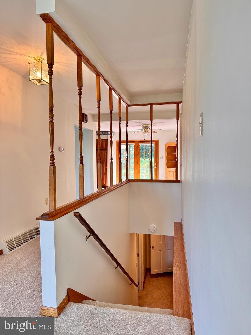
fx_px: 232
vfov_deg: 71.6
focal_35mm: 24
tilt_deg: -3.2
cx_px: 126
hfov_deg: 56.8
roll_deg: +0.7
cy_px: 168
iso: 125
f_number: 1.78
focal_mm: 6.76
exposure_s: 1/60
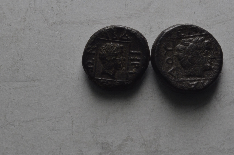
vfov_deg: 11.1
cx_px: 159
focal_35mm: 123
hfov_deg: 16.7
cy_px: 80
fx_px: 796
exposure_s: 1/250
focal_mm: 55
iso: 400
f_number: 14
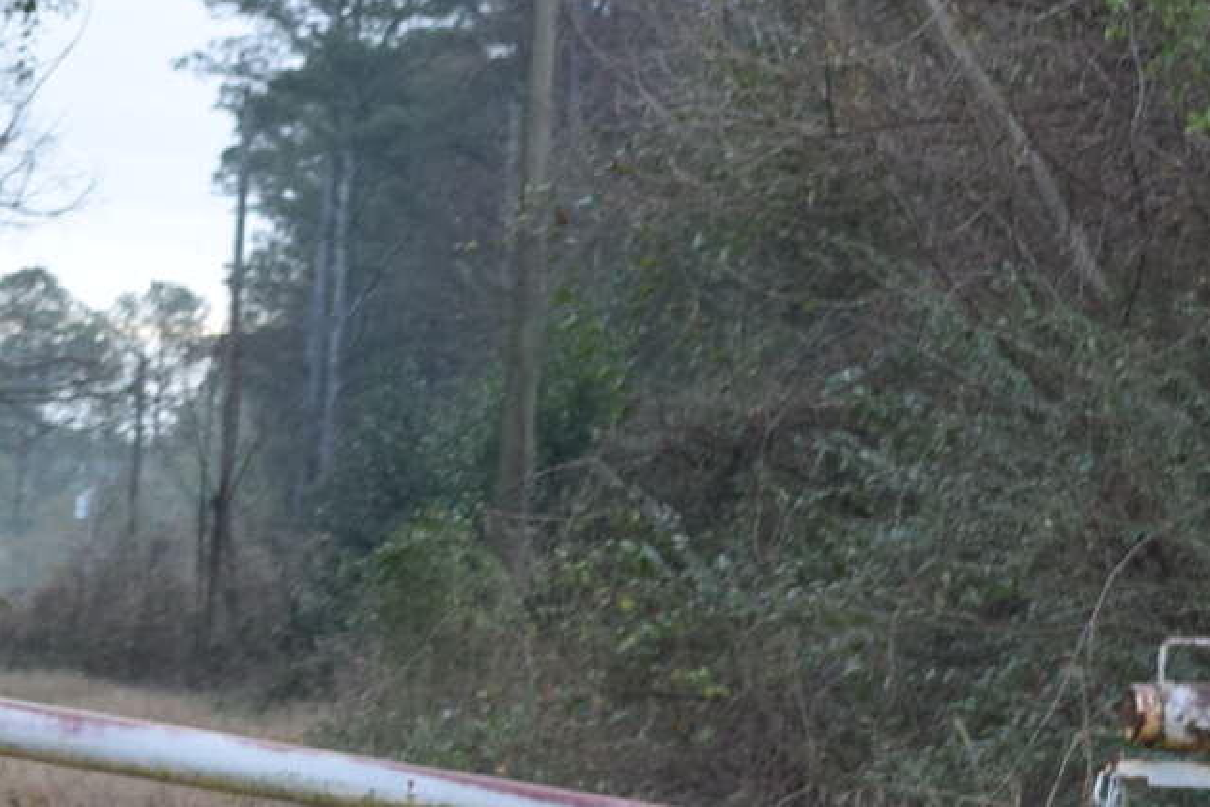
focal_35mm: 242
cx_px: 594
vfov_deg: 5.7
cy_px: 347
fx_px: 8135
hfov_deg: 8.5
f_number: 7.1
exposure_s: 1/200
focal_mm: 34
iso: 400
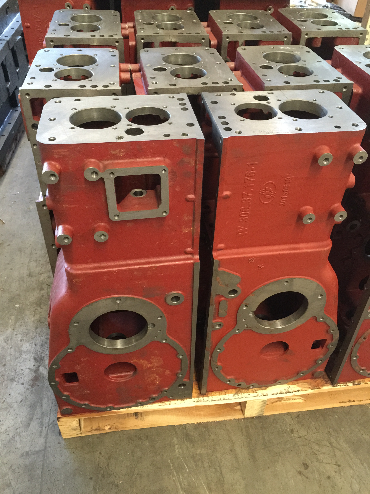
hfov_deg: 48.2
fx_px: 413
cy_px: 247
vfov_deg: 61.7
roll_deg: -2.1
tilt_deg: -41.3
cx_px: 185
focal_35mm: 29
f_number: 2.2
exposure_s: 1/15
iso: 125
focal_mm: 4.15
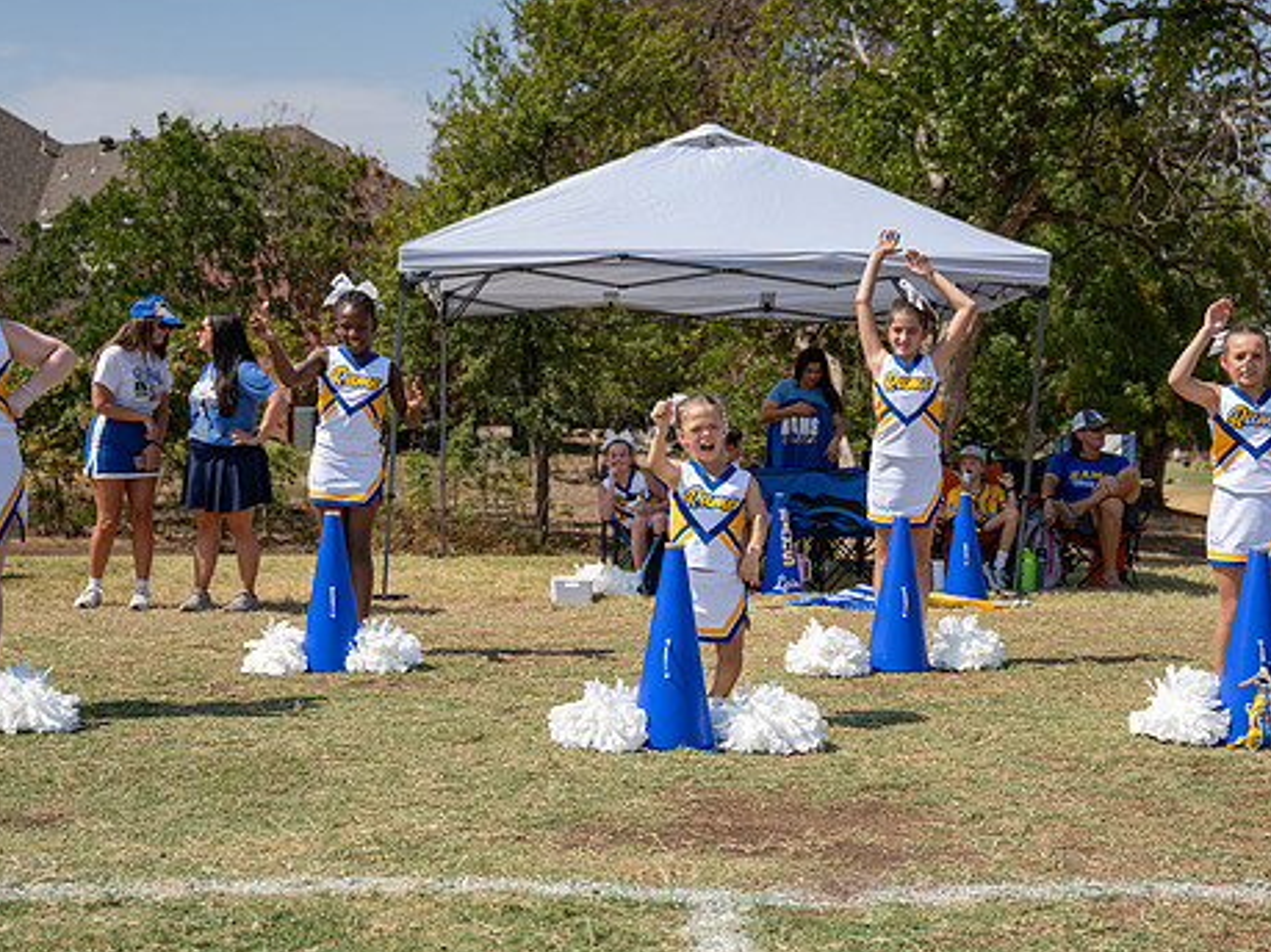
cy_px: 539
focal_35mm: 55
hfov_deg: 34.9
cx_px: 679
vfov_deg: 26.5
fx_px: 2019
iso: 100
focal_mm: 37.4
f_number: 2.8
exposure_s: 1/2000
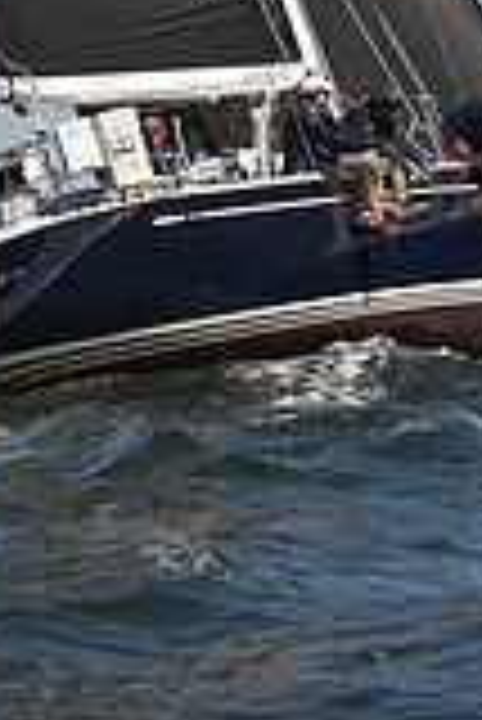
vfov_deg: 7.9
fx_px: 5090
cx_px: 88
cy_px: -490
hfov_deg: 5.4
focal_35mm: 254
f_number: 4.5
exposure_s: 1/1600
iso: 250
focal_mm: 70
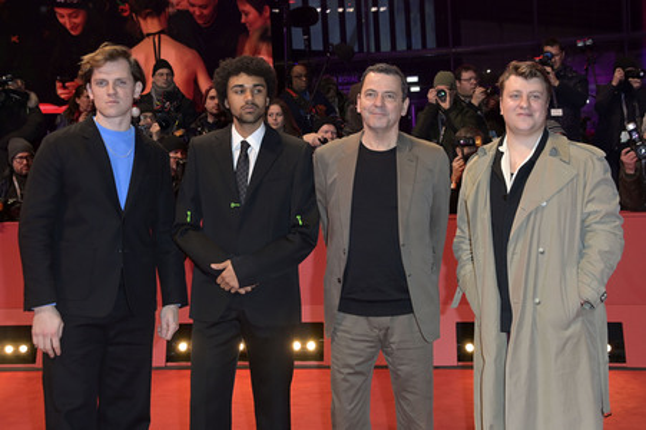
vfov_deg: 31.8
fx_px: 753
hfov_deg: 46.4
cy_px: 215
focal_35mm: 42
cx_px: 323
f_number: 5.6
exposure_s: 1/250
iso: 1600
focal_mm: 42
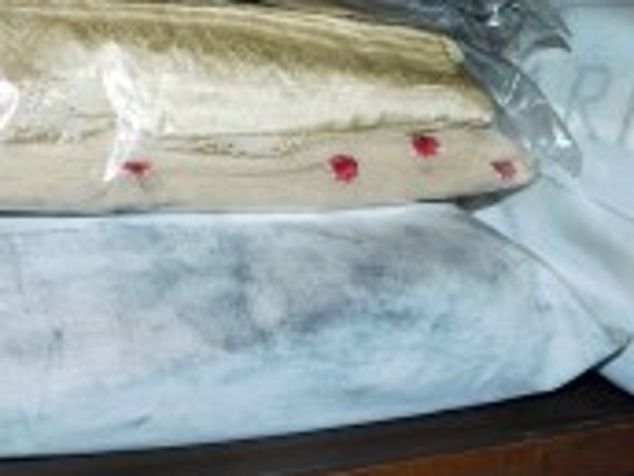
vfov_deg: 25.1
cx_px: 337
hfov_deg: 33.8
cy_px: 77
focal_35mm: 57
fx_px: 1044
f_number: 3
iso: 200
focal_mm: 4
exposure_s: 1/30
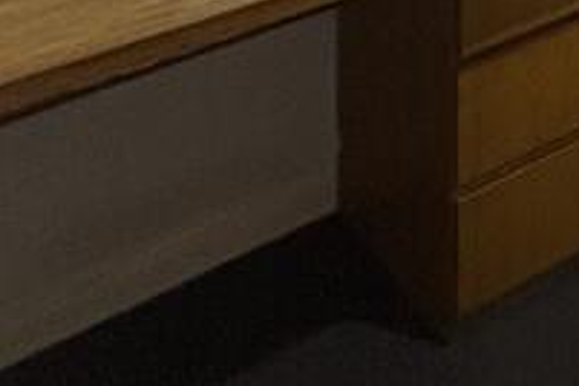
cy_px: -602
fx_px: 1190
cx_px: 1103
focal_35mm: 74
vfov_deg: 12.9
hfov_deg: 19.1
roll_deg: +0.7
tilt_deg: +0.6
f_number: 2.2
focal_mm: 2.22
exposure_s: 1/50
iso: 320
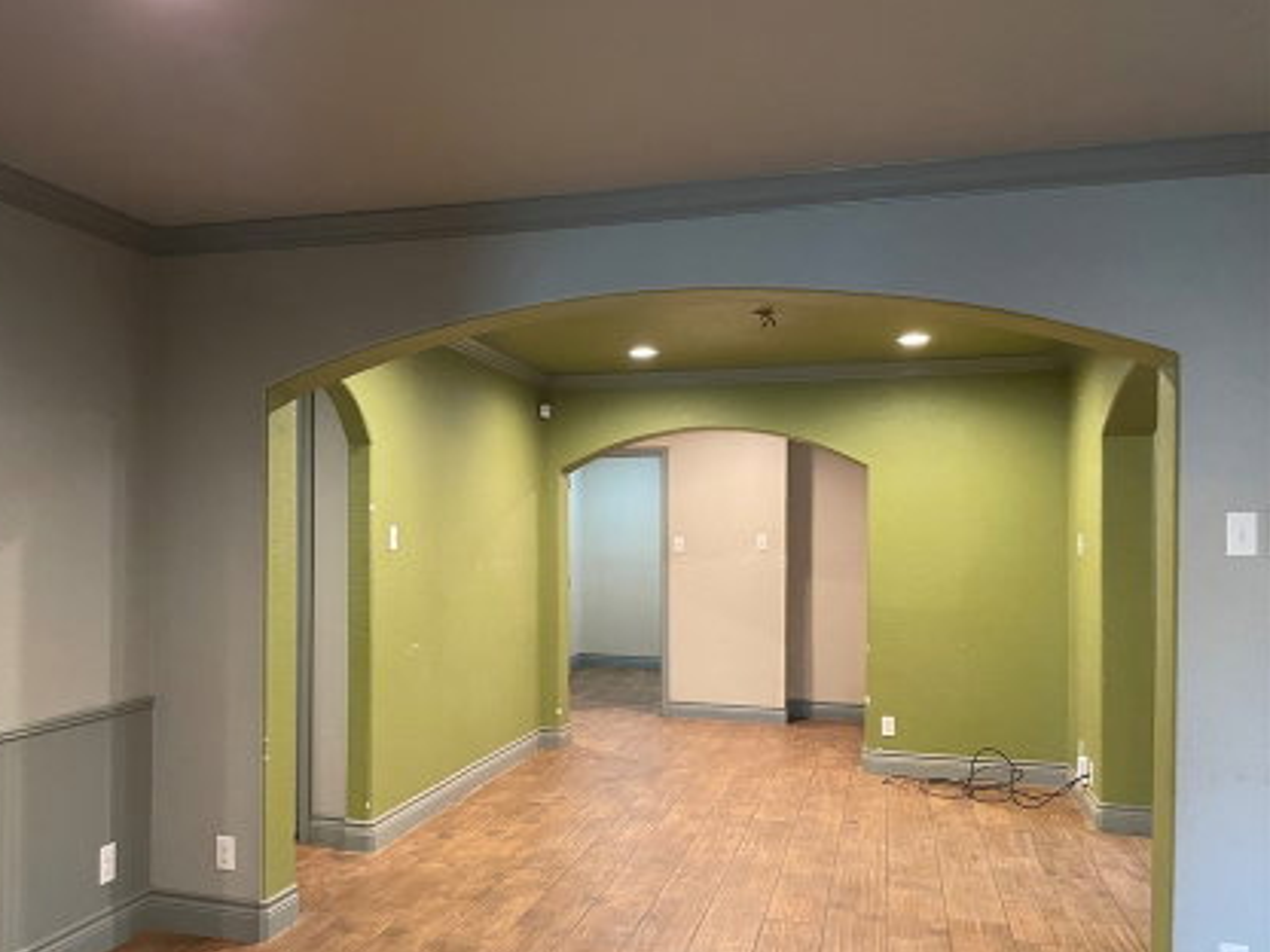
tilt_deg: -0.8
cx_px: 492
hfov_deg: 56.3
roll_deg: -0.5
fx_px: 1174
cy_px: 546
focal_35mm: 32
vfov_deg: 44.0
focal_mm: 4.2
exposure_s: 1/60
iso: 500
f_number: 1.6
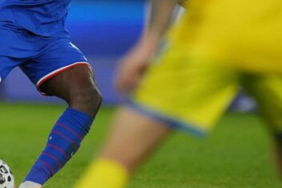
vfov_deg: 1.0
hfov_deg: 1.6
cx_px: 6
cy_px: -9
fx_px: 10300
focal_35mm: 1315
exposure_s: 1/2500
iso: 3200
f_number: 2.8
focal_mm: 400
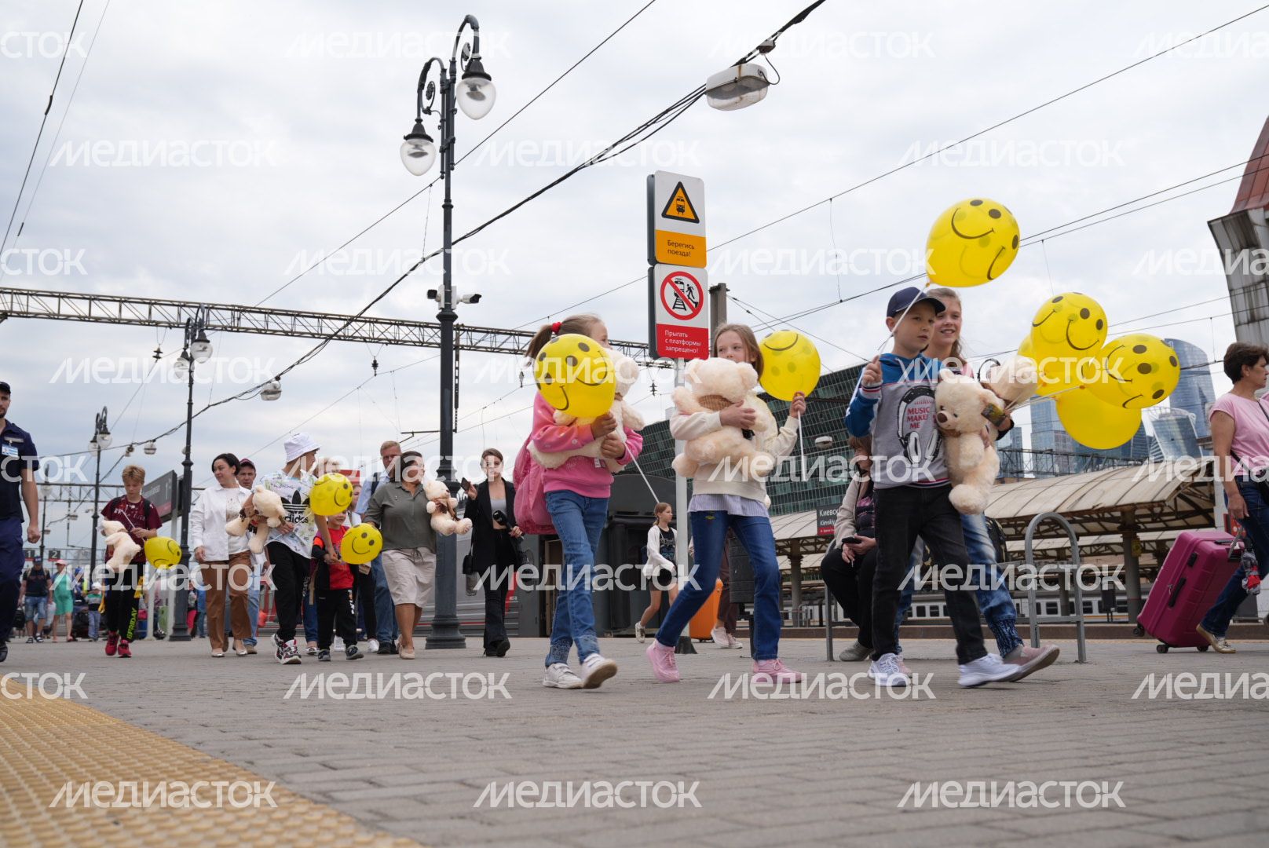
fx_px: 1270
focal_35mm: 36
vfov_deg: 36.9
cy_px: 424
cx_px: 634
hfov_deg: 53.1
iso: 100
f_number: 5.6
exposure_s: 1/200
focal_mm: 36
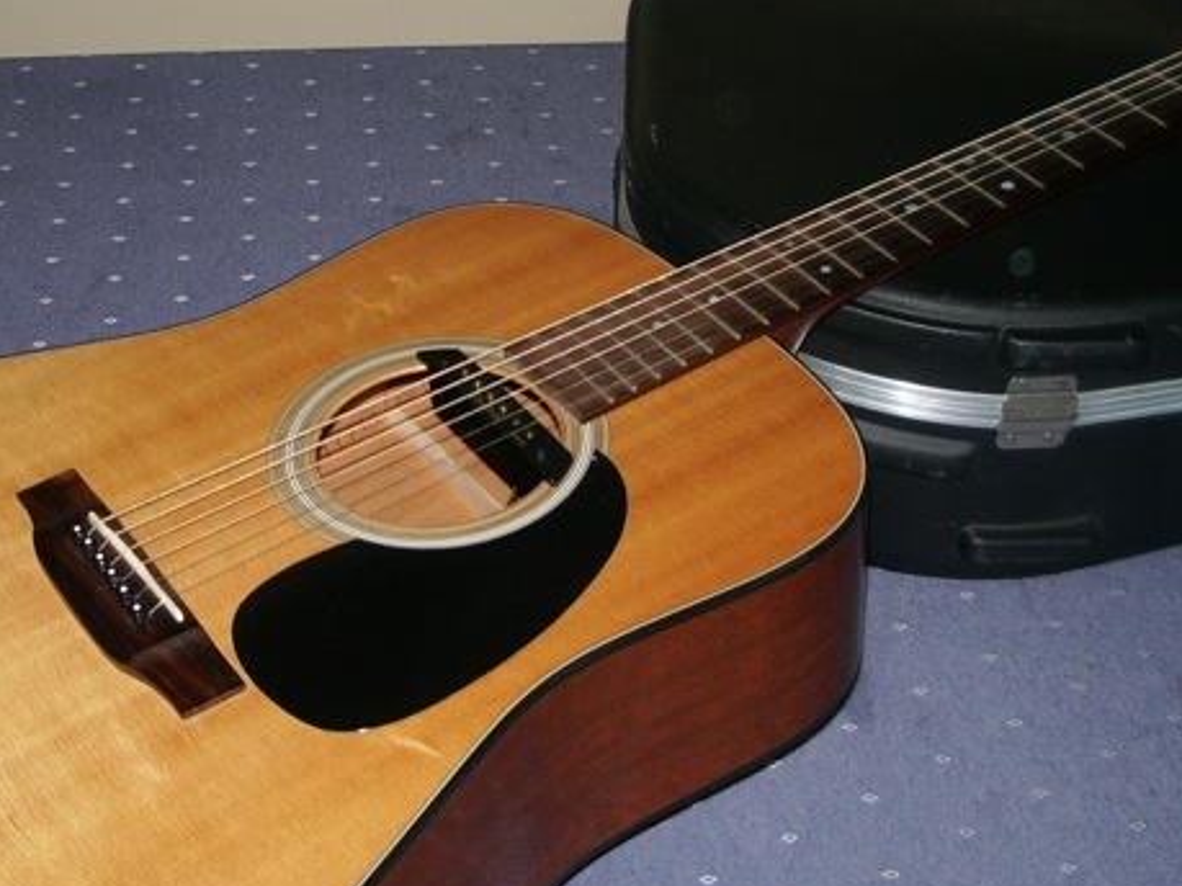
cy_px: 335
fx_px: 2082
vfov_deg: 24.0
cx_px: 487
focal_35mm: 61
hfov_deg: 31.6
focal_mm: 5.8
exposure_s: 1/40
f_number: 2.6
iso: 50
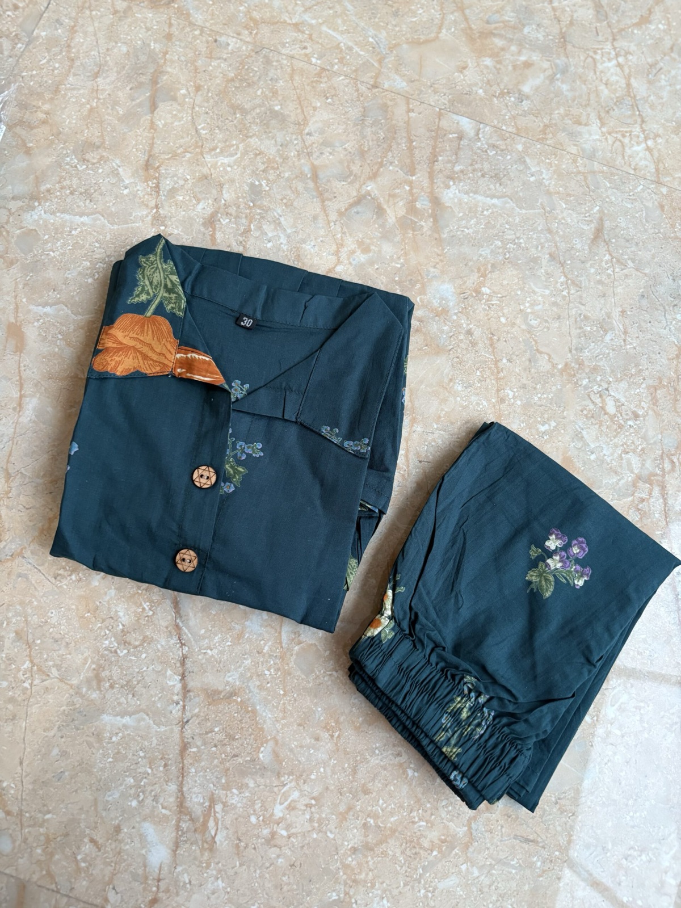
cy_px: 454
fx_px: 682
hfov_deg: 53.1
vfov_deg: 67.3
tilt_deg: -76.8
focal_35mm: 26
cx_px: 340
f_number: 1.6
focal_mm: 5.96
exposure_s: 1/50
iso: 200
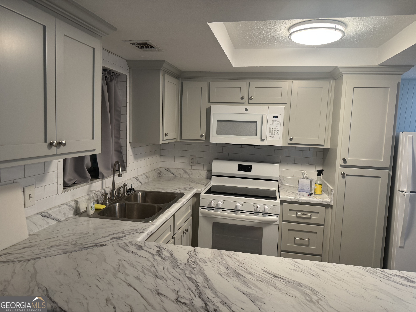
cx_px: 208
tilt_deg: -6.1
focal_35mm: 24
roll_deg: -2.4
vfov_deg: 56.8
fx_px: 288
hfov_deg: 71.6
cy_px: 156
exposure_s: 1/120
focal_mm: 6.76
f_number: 1.78
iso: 200
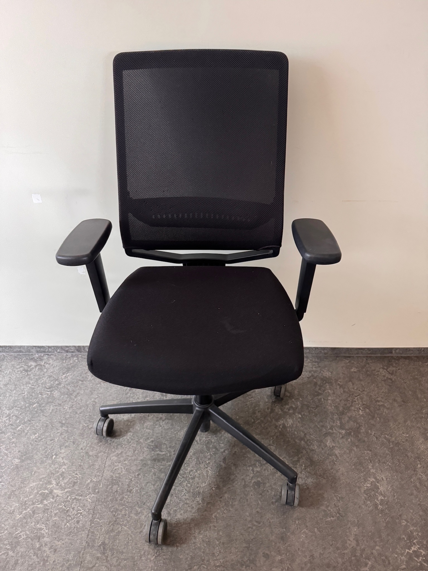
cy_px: 286
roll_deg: -0.9
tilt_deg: -34.1
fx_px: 396
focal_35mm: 24
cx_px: 214
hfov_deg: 56.8
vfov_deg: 71.6
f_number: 1.78
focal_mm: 6.76
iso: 500
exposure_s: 1/60
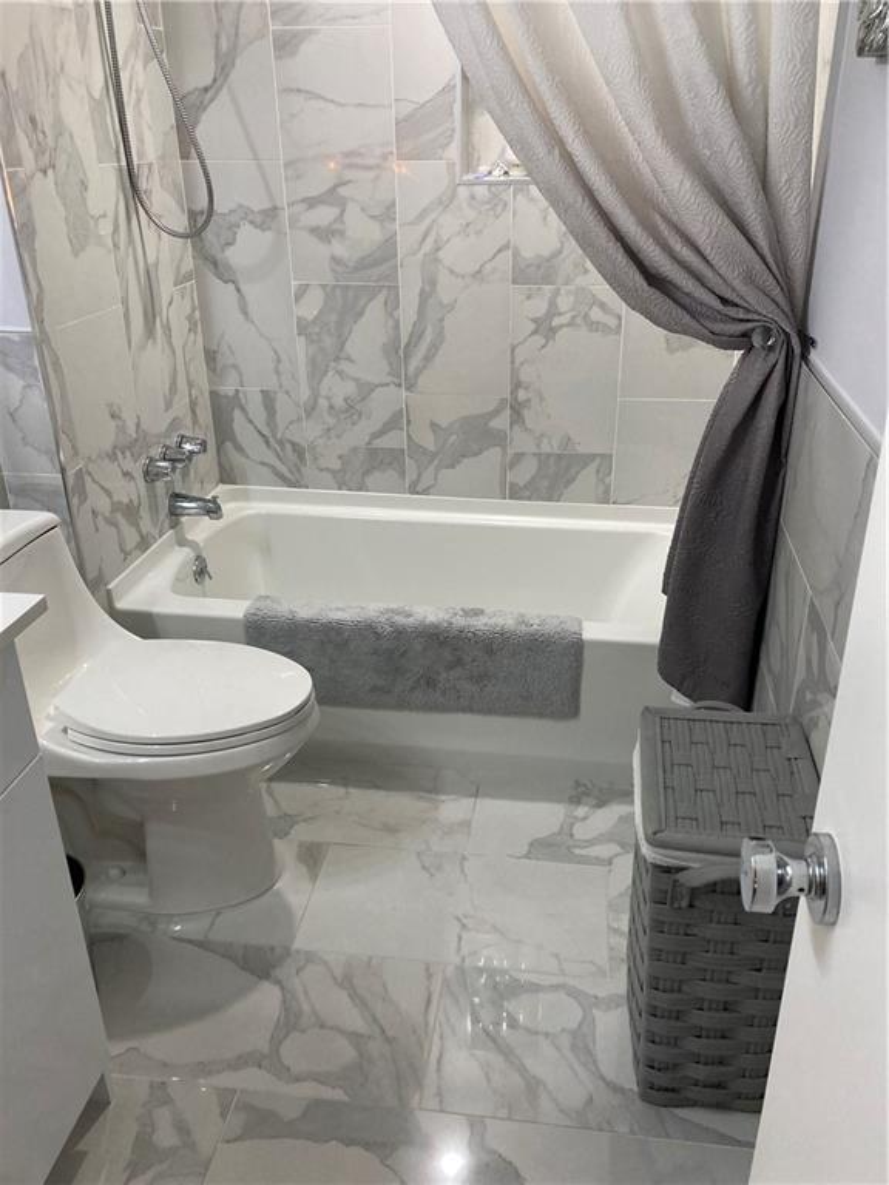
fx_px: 959
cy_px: 592
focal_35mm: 28
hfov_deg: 49.7
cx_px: 444
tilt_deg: -23.9
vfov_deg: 63.4
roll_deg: +0.0
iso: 125
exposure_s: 1/60
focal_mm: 3.99
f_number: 1.8
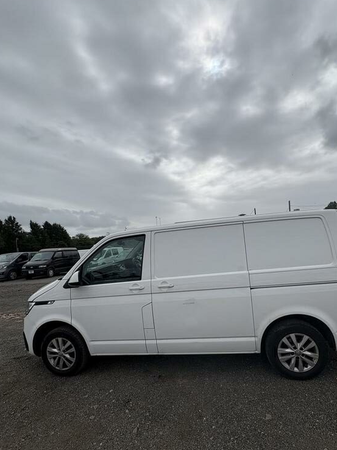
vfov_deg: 90.8
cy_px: 245
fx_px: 221
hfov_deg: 74.1
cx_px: 197
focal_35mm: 17
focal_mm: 2.22
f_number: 2.2
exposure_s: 1/4132
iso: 50
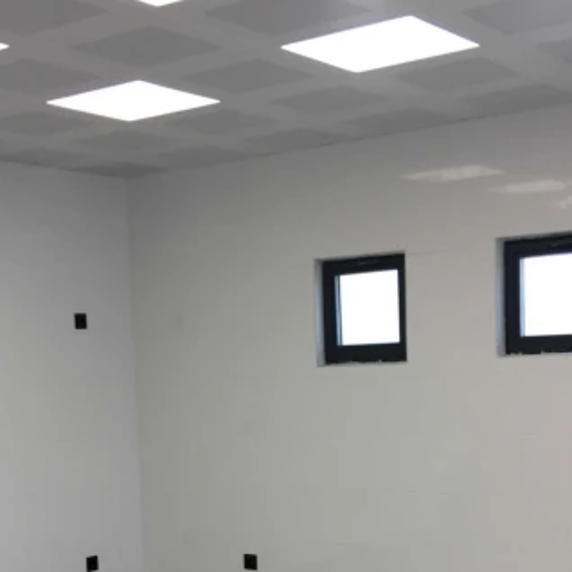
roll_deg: +3.0
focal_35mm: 62
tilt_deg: -4.8
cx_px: 230
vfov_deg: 26.9
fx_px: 1159
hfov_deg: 27.7
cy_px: 504
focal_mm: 4.15
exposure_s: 1/100
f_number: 2.2
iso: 32
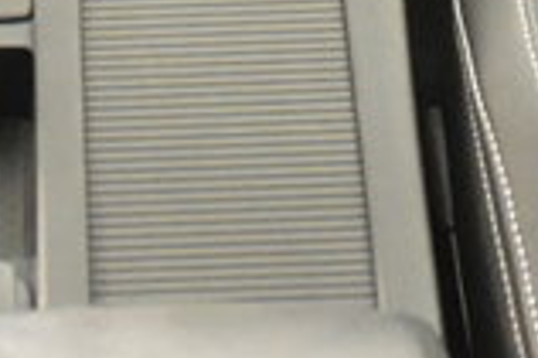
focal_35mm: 165
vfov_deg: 7.4
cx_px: 106
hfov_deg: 12.4
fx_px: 2467
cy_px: -660
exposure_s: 1/25
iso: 5600
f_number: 2.8
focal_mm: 17
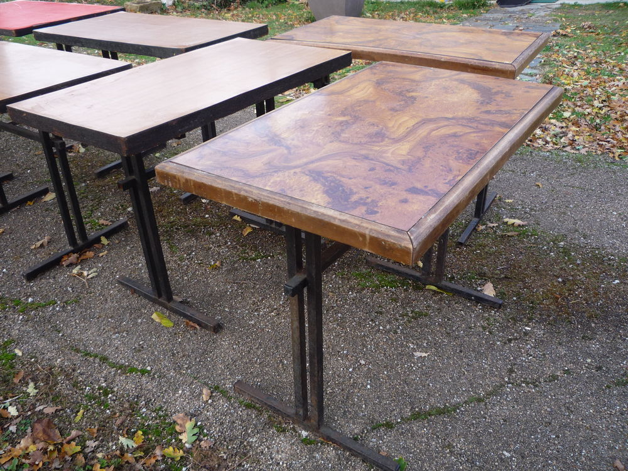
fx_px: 544
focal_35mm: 30
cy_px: 236
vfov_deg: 46.8
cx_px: 314
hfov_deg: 60.0
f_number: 3.3
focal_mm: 5.2
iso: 100
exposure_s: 1/100
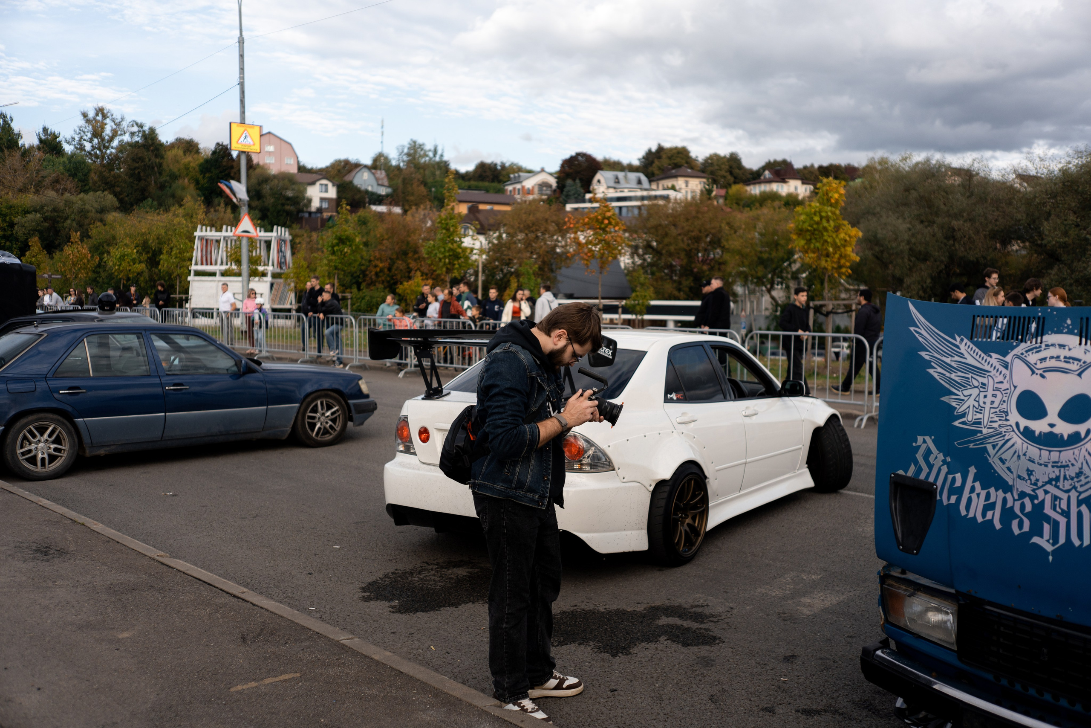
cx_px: 546
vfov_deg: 37.9
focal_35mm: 35
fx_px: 1061
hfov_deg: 54.4
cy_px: 364
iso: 100
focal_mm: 35
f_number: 2.5
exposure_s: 1/2000
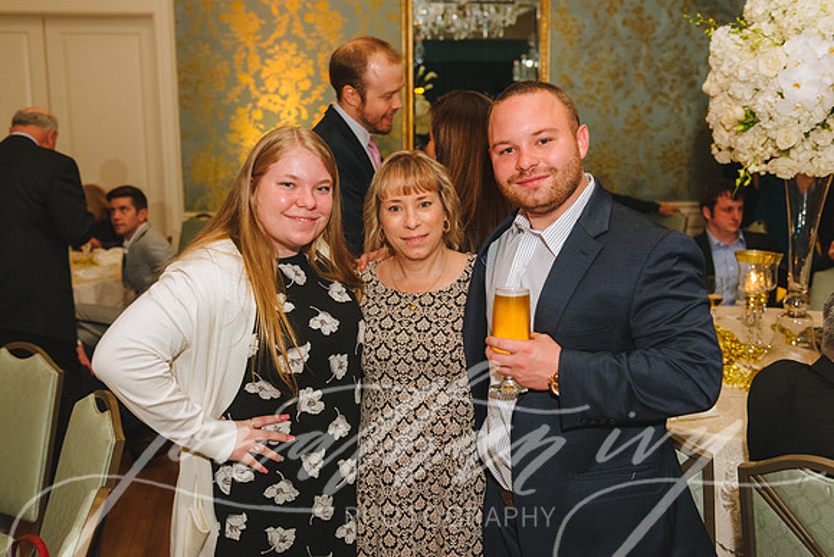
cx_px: 417
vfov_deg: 35.1
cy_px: 278
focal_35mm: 38
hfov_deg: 50.7
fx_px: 880
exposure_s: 1/160
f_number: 4
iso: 3200
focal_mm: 38
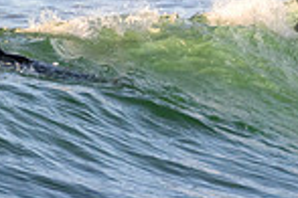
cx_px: 495
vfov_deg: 0.4
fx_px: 26412
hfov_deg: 0.6
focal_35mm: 3191
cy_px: -17
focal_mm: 800
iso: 1800
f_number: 11
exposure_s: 1/2000
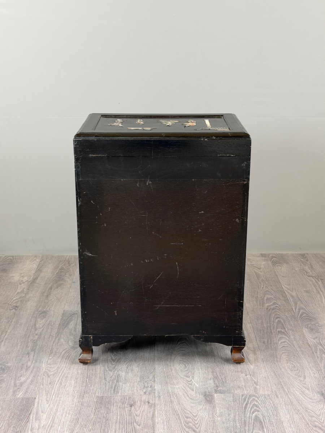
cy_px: 216
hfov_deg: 30.3
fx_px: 601
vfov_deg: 39.7
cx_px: 162
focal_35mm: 48
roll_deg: -0.5
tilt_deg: -19.0
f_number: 1.78
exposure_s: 1/50
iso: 100
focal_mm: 6.76
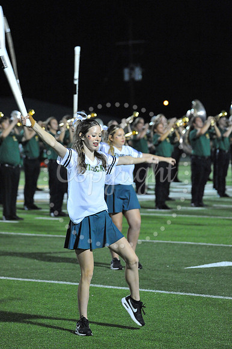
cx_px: 116
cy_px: 174
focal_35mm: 160
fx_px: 1548
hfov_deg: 8.6
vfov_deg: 12.8
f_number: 5.6
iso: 6400
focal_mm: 160
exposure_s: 1/200
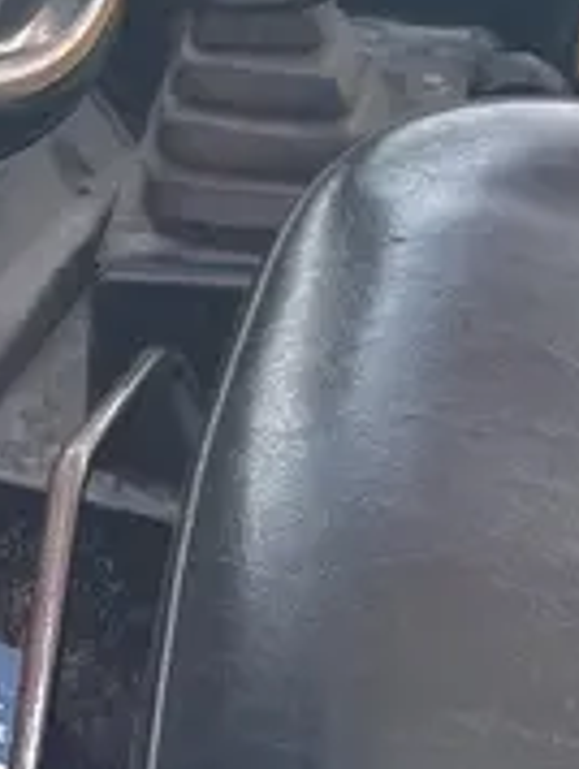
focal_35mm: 107
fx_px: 2381
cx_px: -480
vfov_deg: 15.8
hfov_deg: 12.6
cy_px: -585
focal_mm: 5.96
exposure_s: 1/787
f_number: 1.6
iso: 50
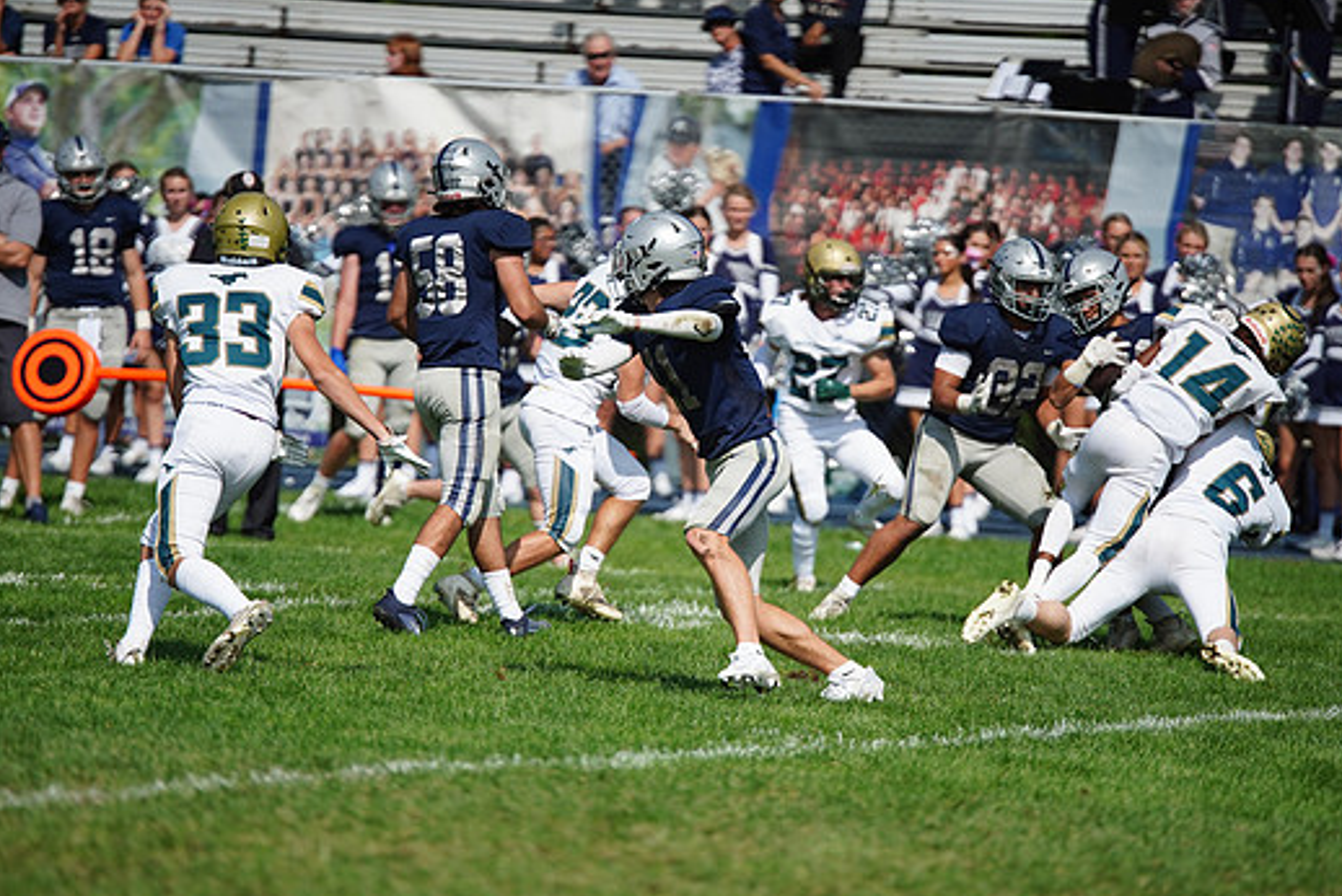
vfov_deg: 4.1
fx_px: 12532
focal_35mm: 336
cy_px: 462
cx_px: 661
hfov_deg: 6.1
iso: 400
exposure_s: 1/8000
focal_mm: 300
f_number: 2.8
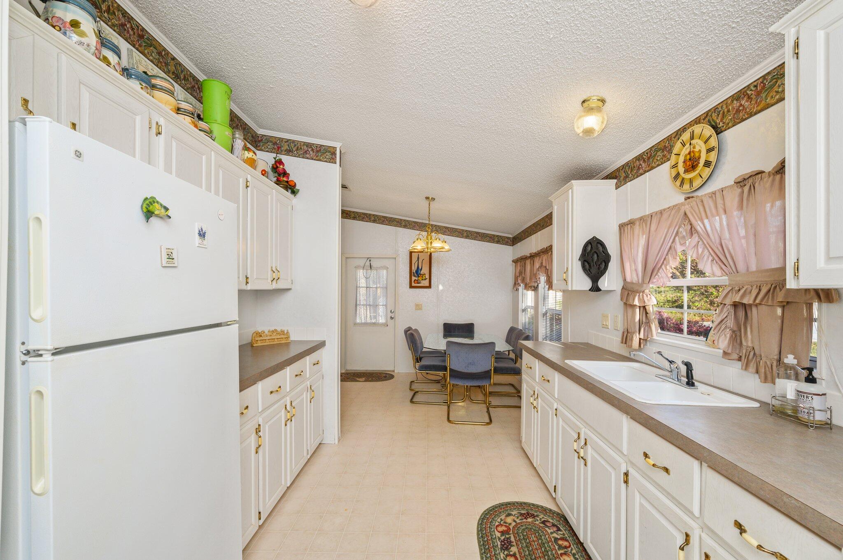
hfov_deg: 100.4
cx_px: 422
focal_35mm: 15
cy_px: 280
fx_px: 351
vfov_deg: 77.2
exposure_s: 1/50
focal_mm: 15
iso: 250
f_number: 9
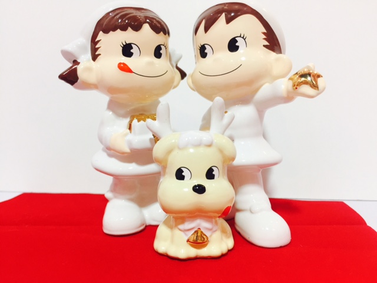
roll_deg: -1.5
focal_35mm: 29
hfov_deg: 61.7
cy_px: 142
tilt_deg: -5.0
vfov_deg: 48.2
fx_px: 316
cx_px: 188
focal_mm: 4.15
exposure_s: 1/33
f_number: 2.2
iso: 80
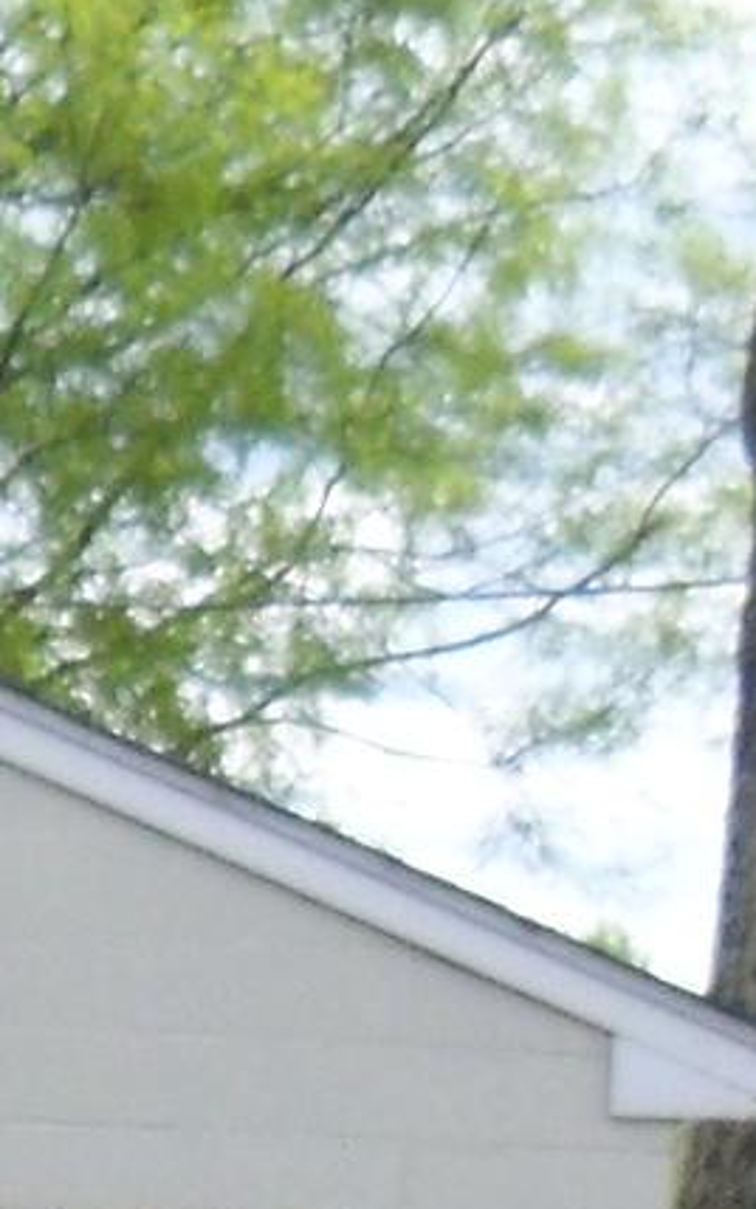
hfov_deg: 7.1
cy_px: 1973
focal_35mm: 177
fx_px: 5837
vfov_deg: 11.2
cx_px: -790
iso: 200
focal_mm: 6.2
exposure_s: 1/1000
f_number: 3.5
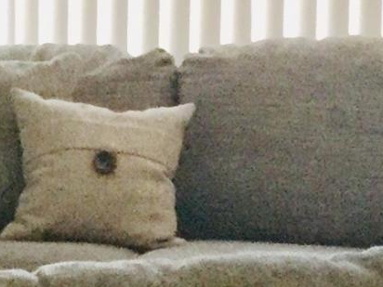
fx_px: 2501
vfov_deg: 6.6
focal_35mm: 226
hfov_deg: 8.4
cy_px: 212
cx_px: -348
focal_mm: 3.3
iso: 200
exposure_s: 1/24
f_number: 2.4
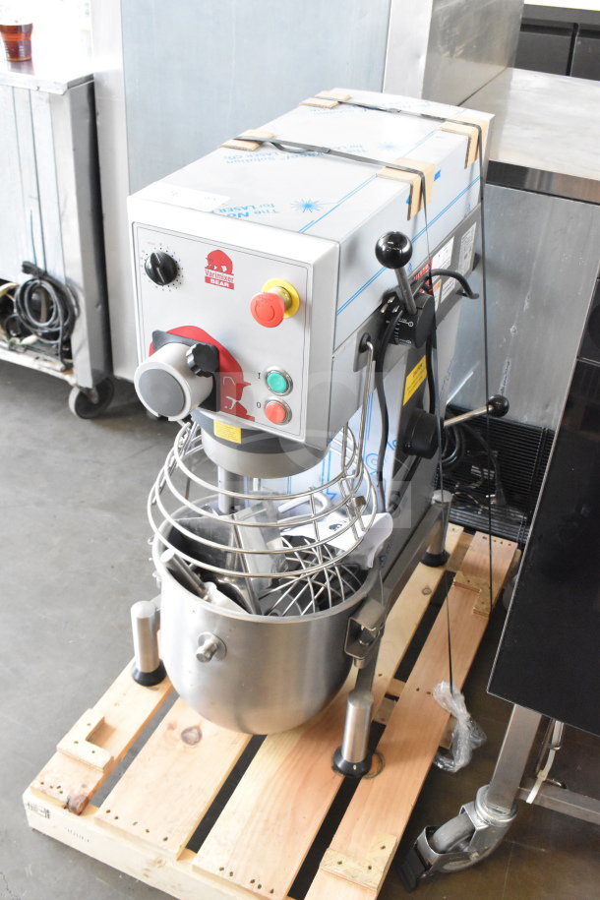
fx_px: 900
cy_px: 450
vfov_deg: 53.1
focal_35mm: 36
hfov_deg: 36.9
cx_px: 300
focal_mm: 24
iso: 6400
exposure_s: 1/250
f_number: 8
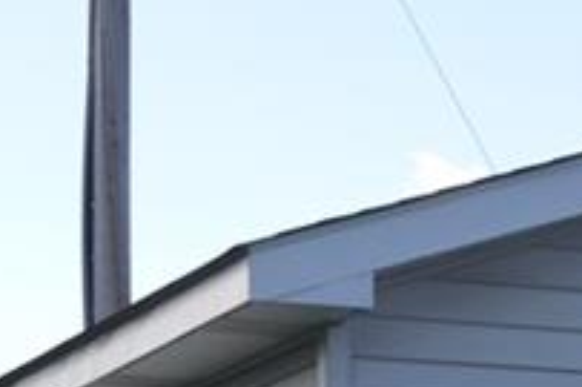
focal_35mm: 227
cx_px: 1218
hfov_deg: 8.5
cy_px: 691
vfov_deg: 5.9
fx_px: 3667
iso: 100
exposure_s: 1/200
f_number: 7.1
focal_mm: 30
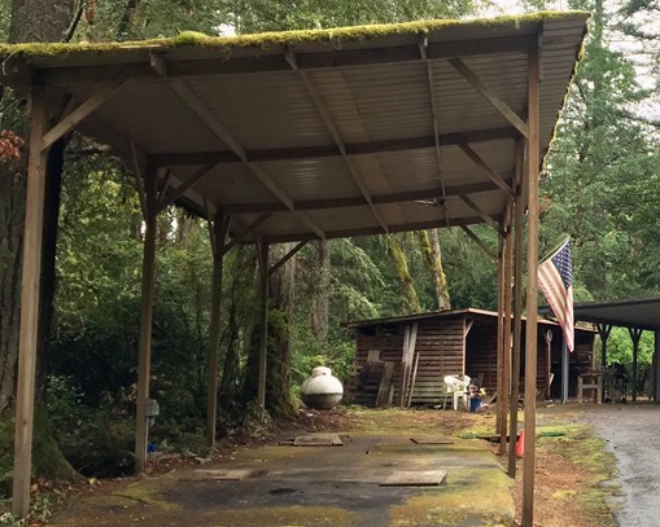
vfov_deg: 26.6
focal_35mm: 57
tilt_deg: +3.9
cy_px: 304
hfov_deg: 31.2
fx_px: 1113
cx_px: 617
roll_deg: -1.0
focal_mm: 4.15
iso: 40
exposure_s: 1/120
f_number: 2.2
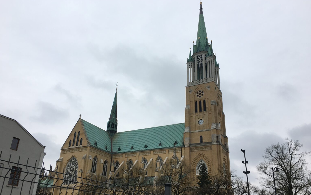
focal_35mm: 31
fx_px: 263
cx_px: 156
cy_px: 109
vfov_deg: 40.5
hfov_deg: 61.2
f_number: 2.2
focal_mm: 4.15
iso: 25
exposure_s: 1/569
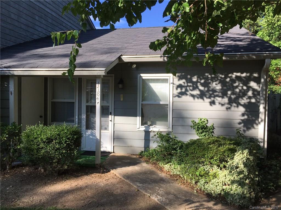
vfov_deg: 48.2
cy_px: 105
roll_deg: -0.6
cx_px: 140
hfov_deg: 61.7
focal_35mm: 29
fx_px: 235
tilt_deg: -4.0
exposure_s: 1/591
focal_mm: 4.15
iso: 25
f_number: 2.2
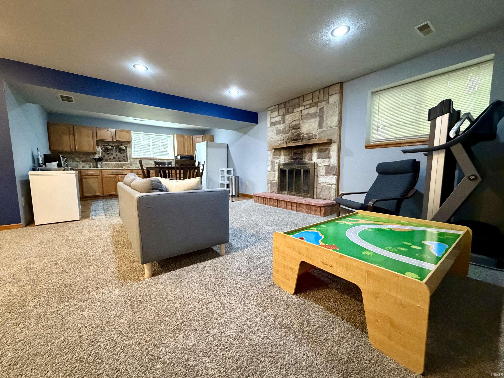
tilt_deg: -5.8
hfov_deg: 102.1
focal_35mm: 14
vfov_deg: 85.7
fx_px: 204
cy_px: 189
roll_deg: +0.4
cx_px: 252
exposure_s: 1/60
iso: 1250
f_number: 2.2
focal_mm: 2.22
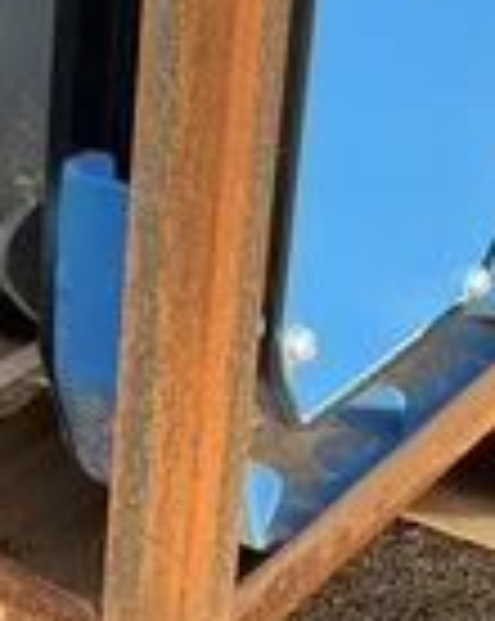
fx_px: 1505
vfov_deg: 22.6
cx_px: -360
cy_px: 27
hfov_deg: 16.1
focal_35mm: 82
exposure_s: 1/327
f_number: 1.8
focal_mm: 3
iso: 25
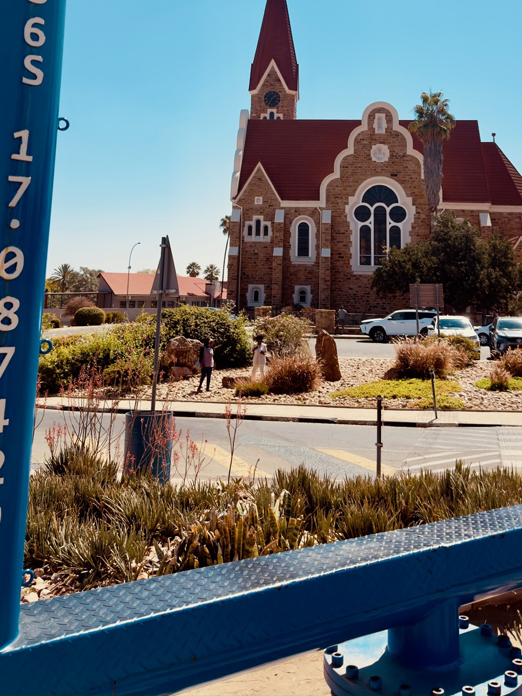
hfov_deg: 37.7
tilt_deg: +10.3
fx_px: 764
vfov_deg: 46.5
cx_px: 284
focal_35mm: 38
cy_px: 145
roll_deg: -1.8
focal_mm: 6.76
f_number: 1.78
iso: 100
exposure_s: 1/7937
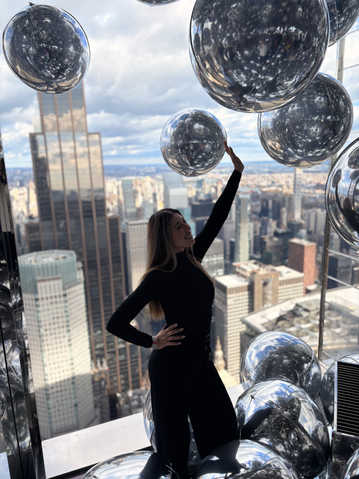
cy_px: 240
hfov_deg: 53.1
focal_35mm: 26
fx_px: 360
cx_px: 180
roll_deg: +2.4
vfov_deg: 67.3
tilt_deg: -10.5
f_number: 1.6
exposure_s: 1/1626
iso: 50
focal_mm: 5.96
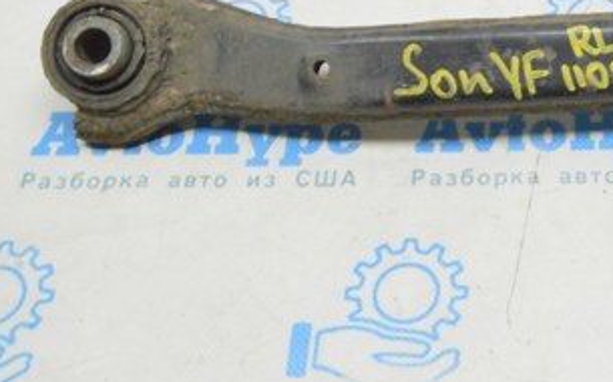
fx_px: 1285
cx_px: 603
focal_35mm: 77
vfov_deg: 16.6
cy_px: 1
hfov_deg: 25.6
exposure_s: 1/15
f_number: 20
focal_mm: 24
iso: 6400
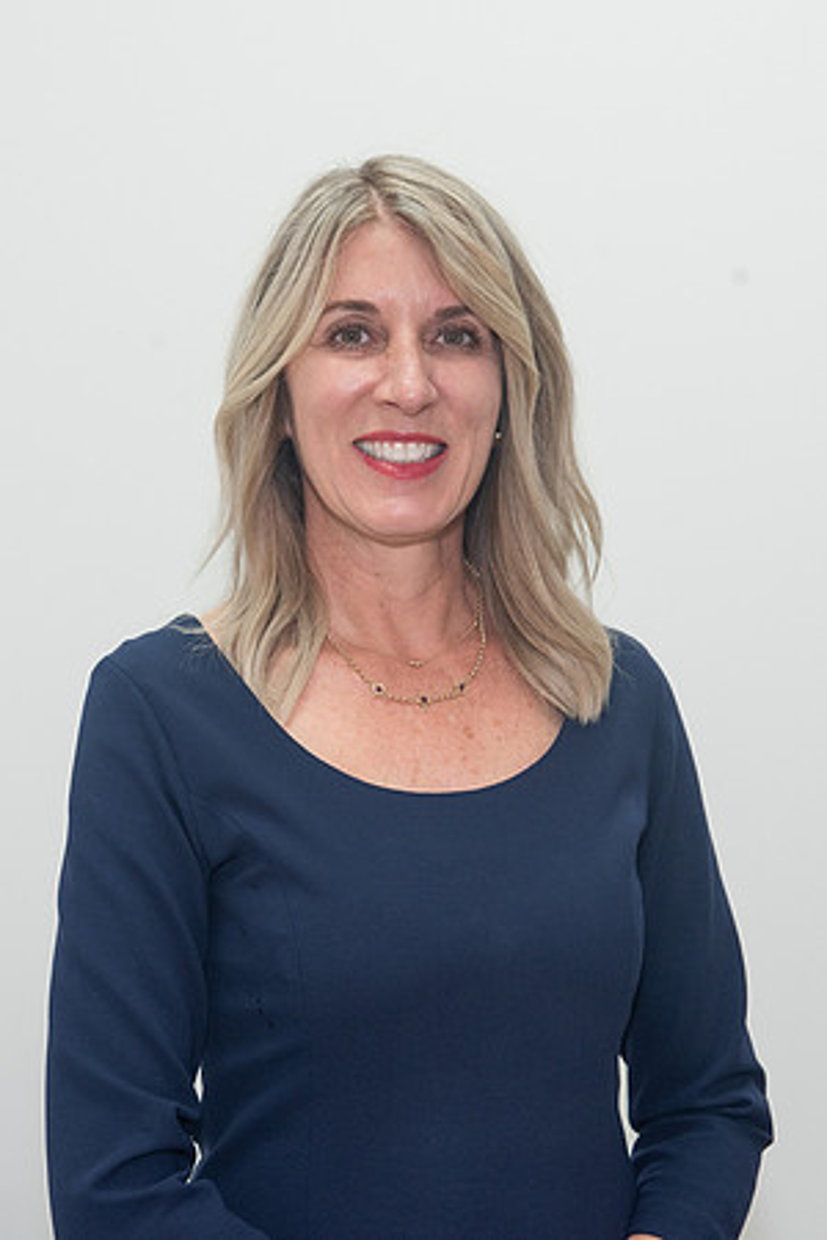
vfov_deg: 21.9
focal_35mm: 93
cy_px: 575
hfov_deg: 14.7
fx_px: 3212
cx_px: 337
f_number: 7.1
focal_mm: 58
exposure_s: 1/100
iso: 400
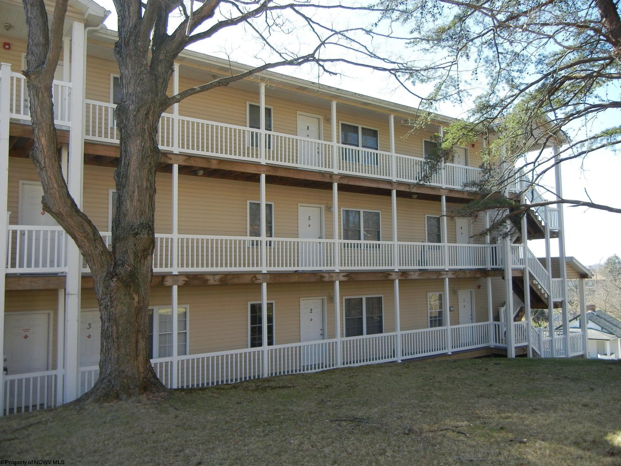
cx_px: 310
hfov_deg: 60.0
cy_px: 233
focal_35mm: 30
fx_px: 538
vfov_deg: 46.8
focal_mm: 5.4
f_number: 3.5
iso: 160
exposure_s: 1/379
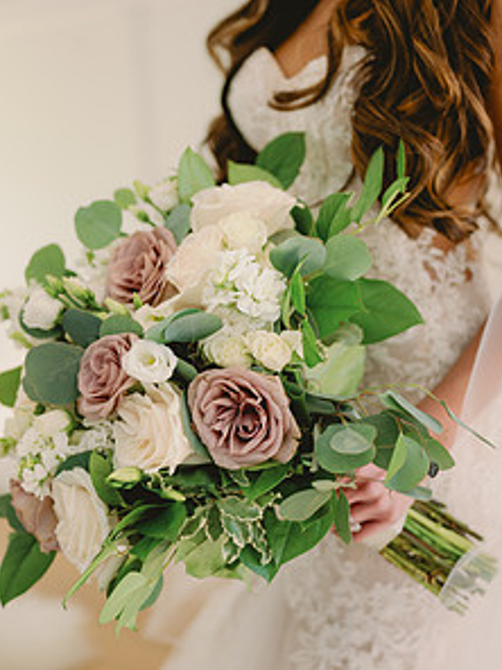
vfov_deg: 26.7
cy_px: 342
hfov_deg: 20.2
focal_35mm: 73
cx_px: 252
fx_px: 1412
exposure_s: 1/200
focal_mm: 50
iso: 320
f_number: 2
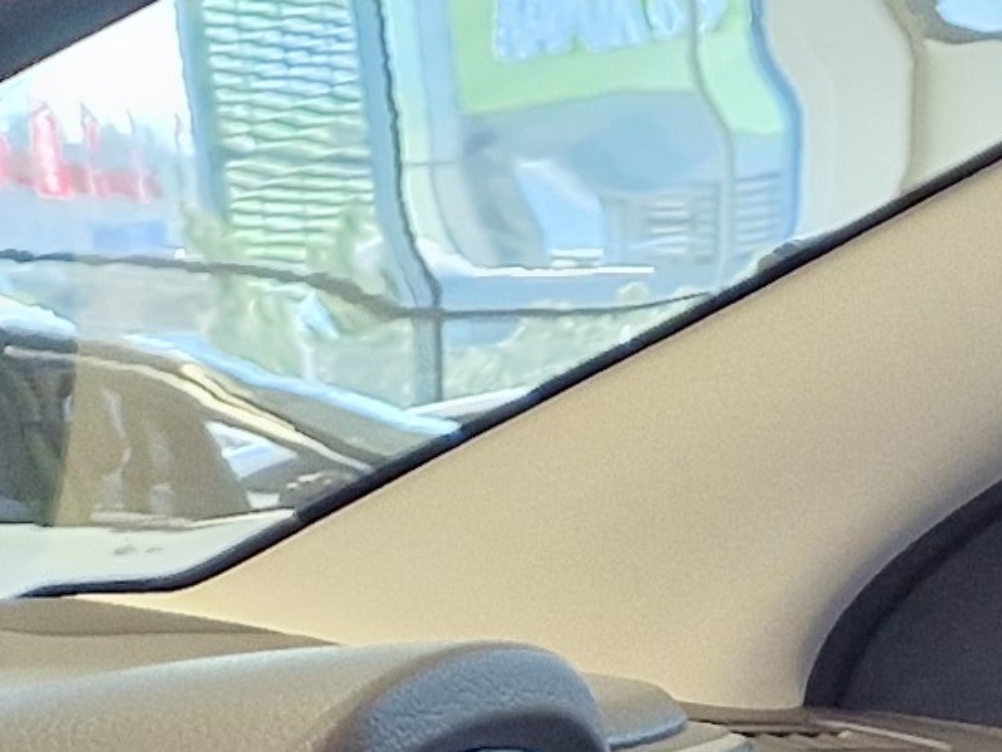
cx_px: 2951
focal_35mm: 168
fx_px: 4863
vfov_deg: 7.9
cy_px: 2011
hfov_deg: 9.4
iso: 200
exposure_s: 1/100
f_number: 1.8
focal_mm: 5.4
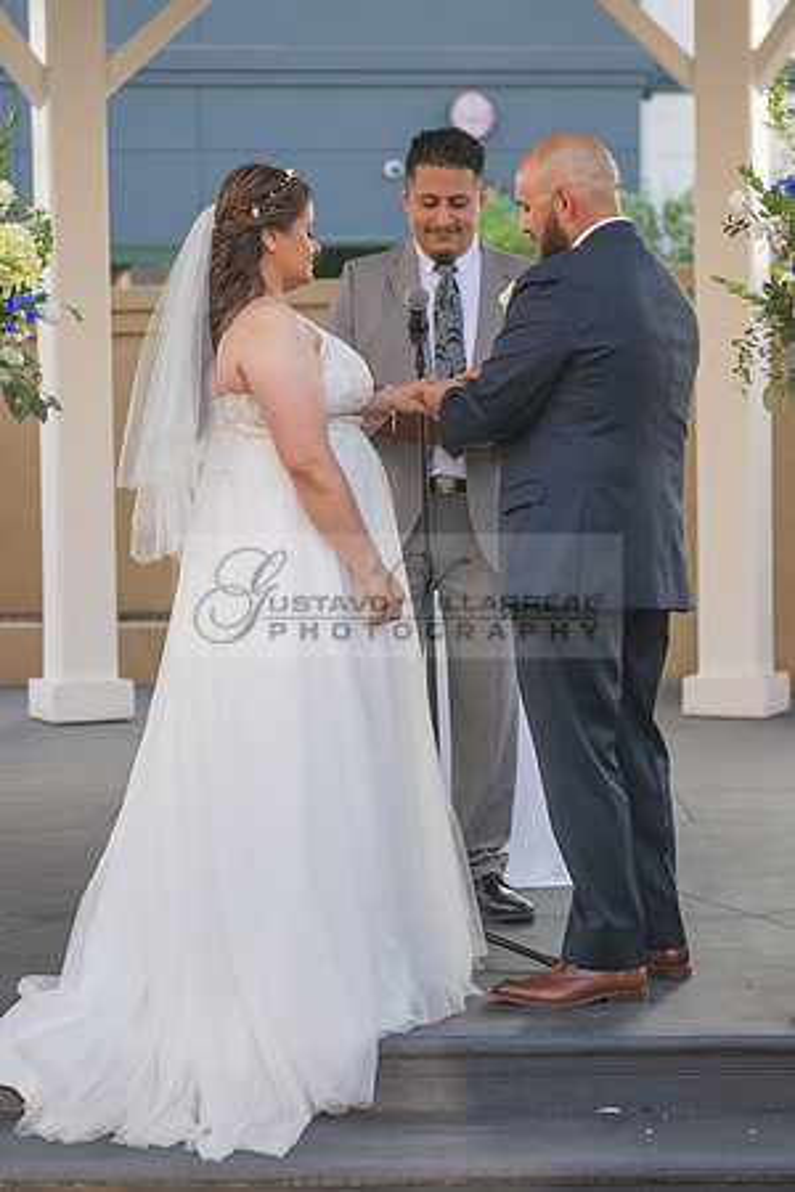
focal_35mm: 105
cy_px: 596
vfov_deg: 19.5
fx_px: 3478
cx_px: 260
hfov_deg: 13.0
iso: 400
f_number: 2.8
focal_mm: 70
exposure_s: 1/800
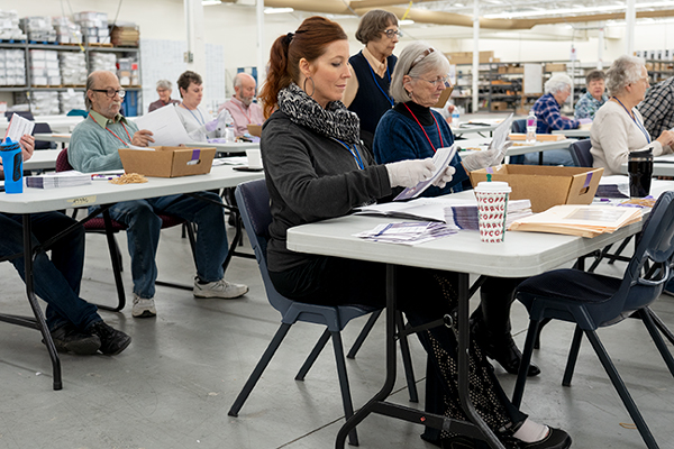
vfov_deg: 31.9
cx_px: 337
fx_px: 786
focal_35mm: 42
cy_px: 224
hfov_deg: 46.4
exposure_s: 1/80
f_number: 4
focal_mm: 42
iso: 800
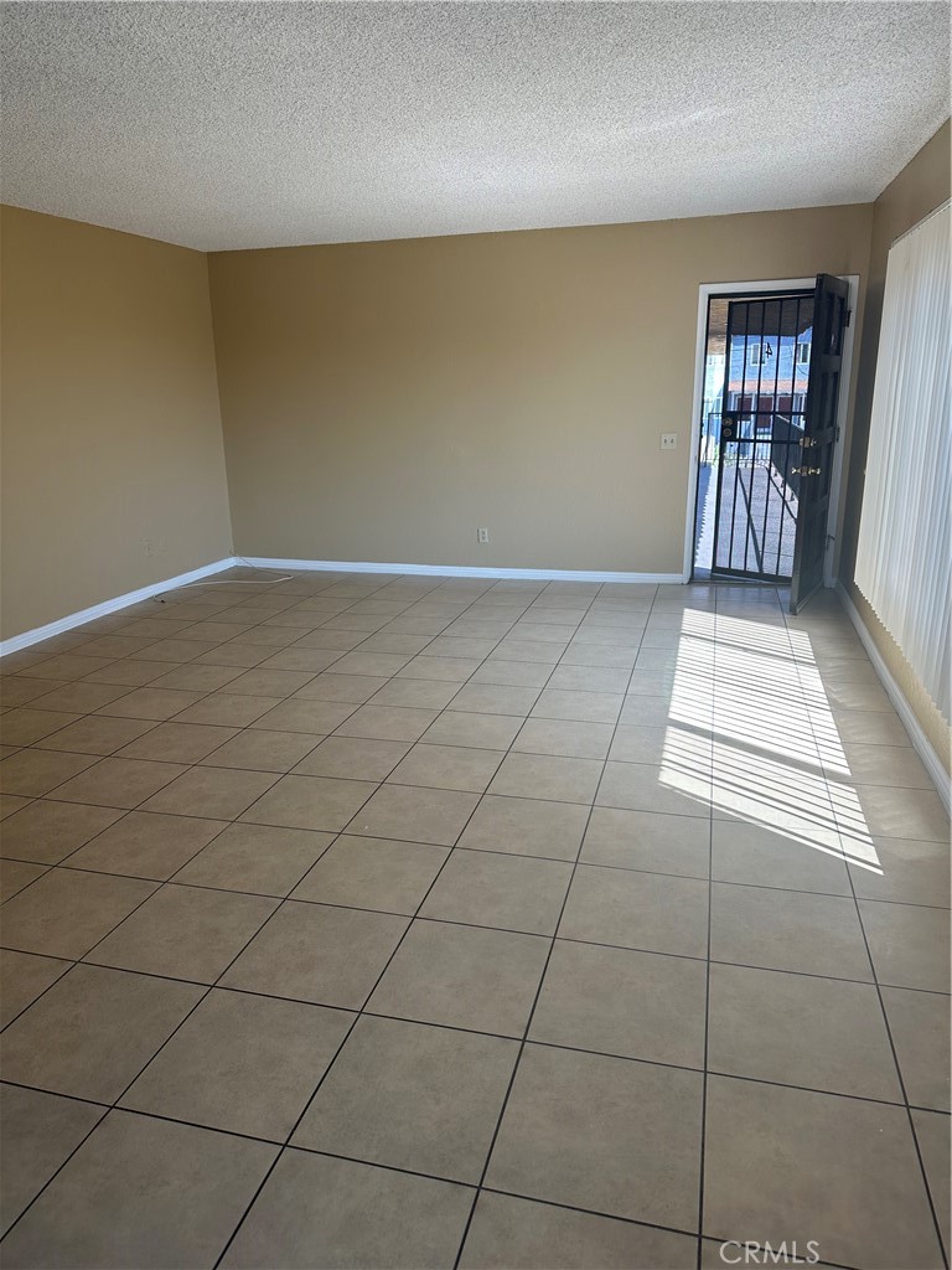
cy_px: 635
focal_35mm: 24
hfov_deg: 56.8
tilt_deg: -13.2
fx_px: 880
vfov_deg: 71.6
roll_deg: +1.0
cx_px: 476
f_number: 1.78
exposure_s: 1/341
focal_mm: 6.86
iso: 80
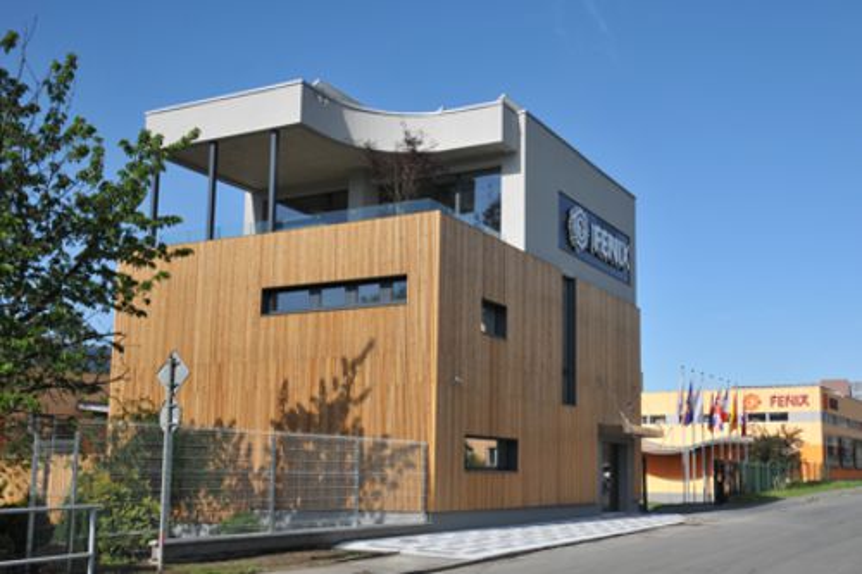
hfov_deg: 57.2
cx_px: 431
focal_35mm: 33
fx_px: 790
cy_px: 287
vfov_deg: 39.9
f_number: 9
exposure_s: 1/640
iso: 400
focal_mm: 22
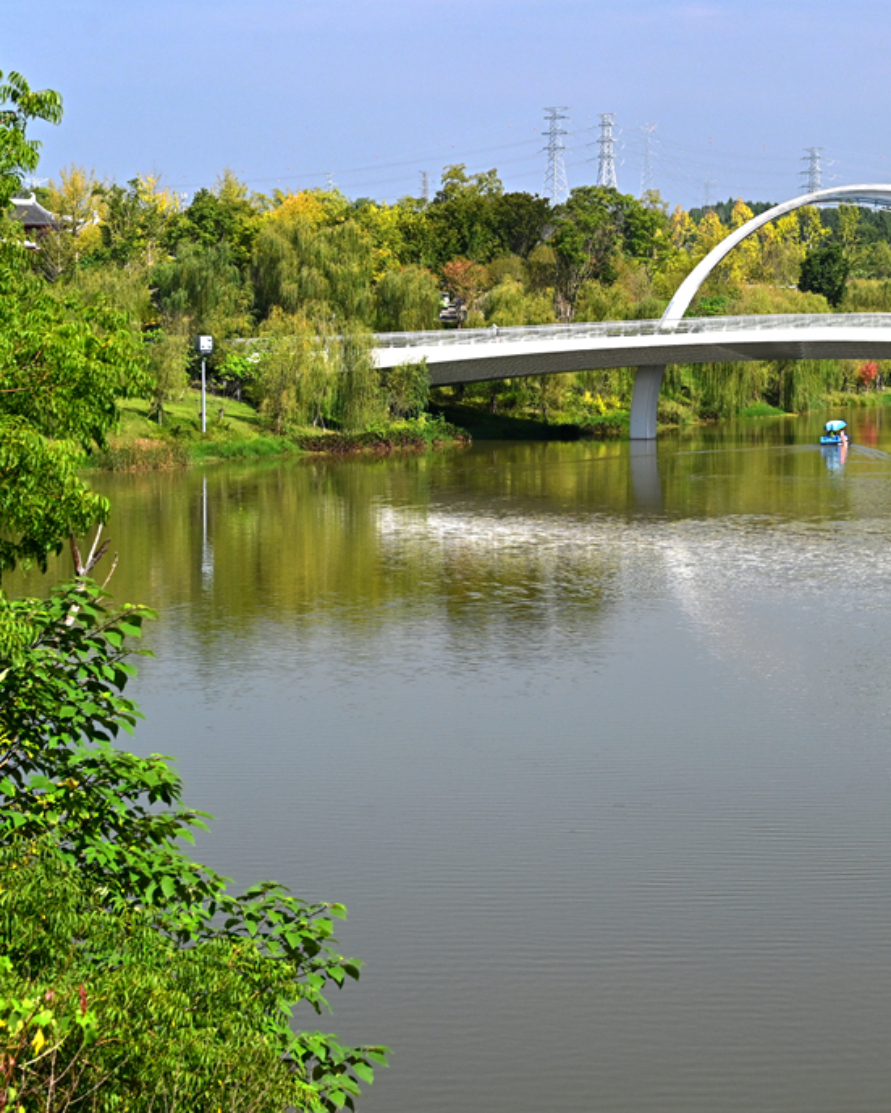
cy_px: 490
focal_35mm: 108
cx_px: 833
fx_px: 3558
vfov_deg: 17.8
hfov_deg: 14.1
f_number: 8
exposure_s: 1/500
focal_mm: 66
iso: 250
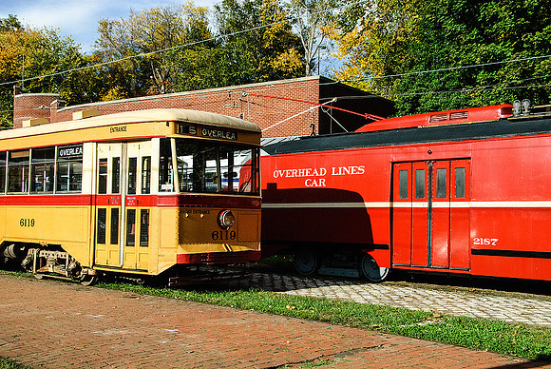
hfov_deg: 44.9
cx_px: 276
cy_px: 184
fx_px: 666
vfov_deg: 30.9
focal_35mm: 44
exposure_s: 1/750
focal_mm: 29
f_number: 8
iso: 400
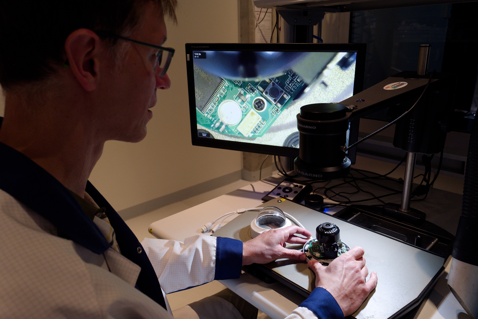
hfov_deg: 65.5
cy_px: 160
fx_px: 372
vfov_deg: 46.4
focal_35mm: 28
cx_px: 239
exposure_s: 1/60
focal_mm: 28
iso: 1250
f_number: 6.3
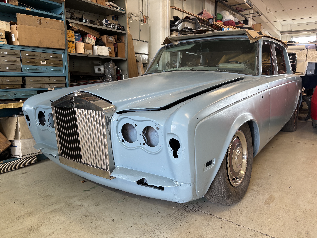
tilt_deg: -8.8
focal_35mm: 26
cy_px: 119
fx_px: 238
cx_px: 158
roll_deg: -0.3
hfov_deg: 67.3
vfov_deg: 53.1
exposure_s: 1/50
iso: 64
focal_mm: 5.96
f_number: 1.6
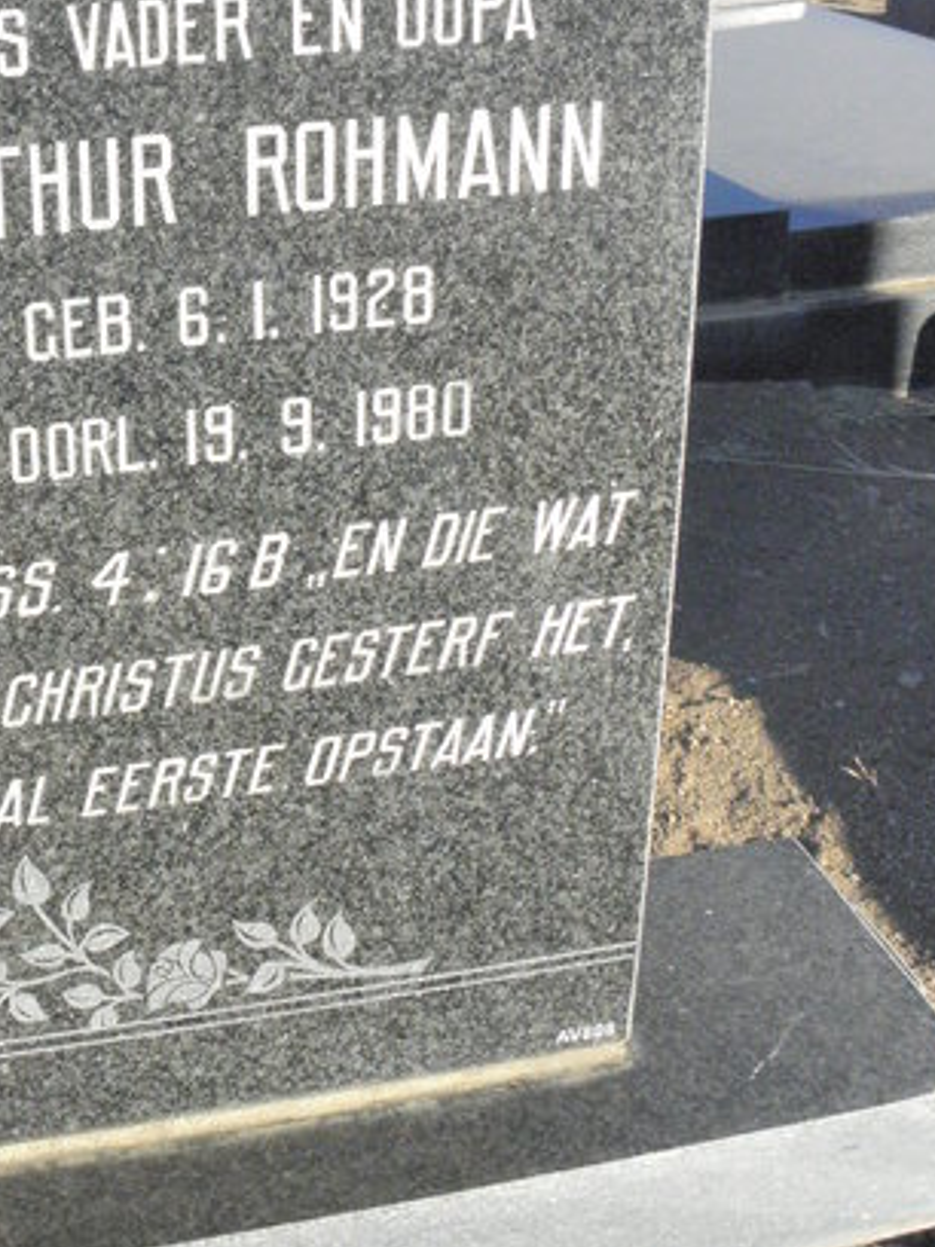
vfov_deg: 37.4
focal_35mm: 51
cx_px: 156
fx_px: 1837
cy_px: 513
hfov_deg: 27.8
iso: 200
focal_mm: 4.6
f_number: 6.3
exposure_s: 1/500
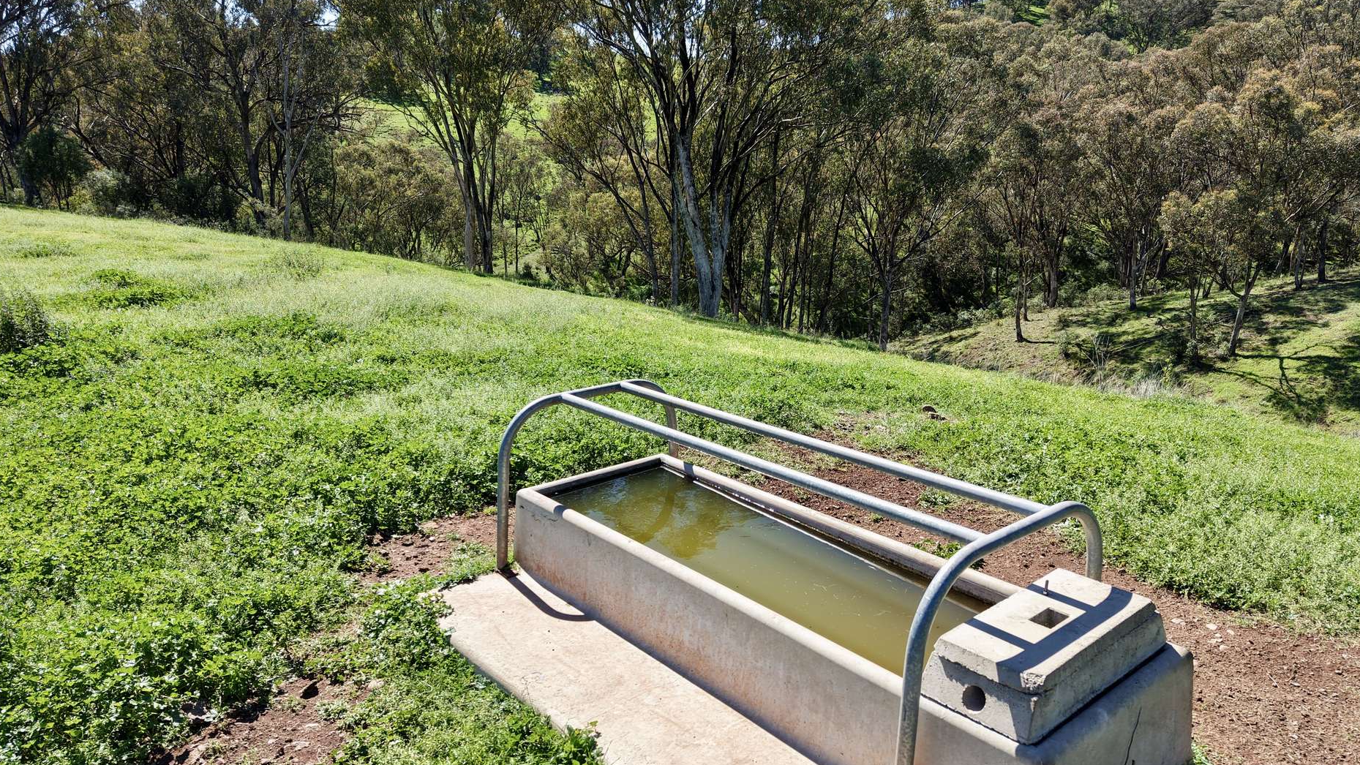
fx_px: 974
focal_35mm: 27
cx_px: 692
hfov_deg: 69.9
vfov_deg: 42.8
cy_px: 429
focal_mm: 8.67
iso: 160
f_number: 1.8
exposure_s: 1/2000
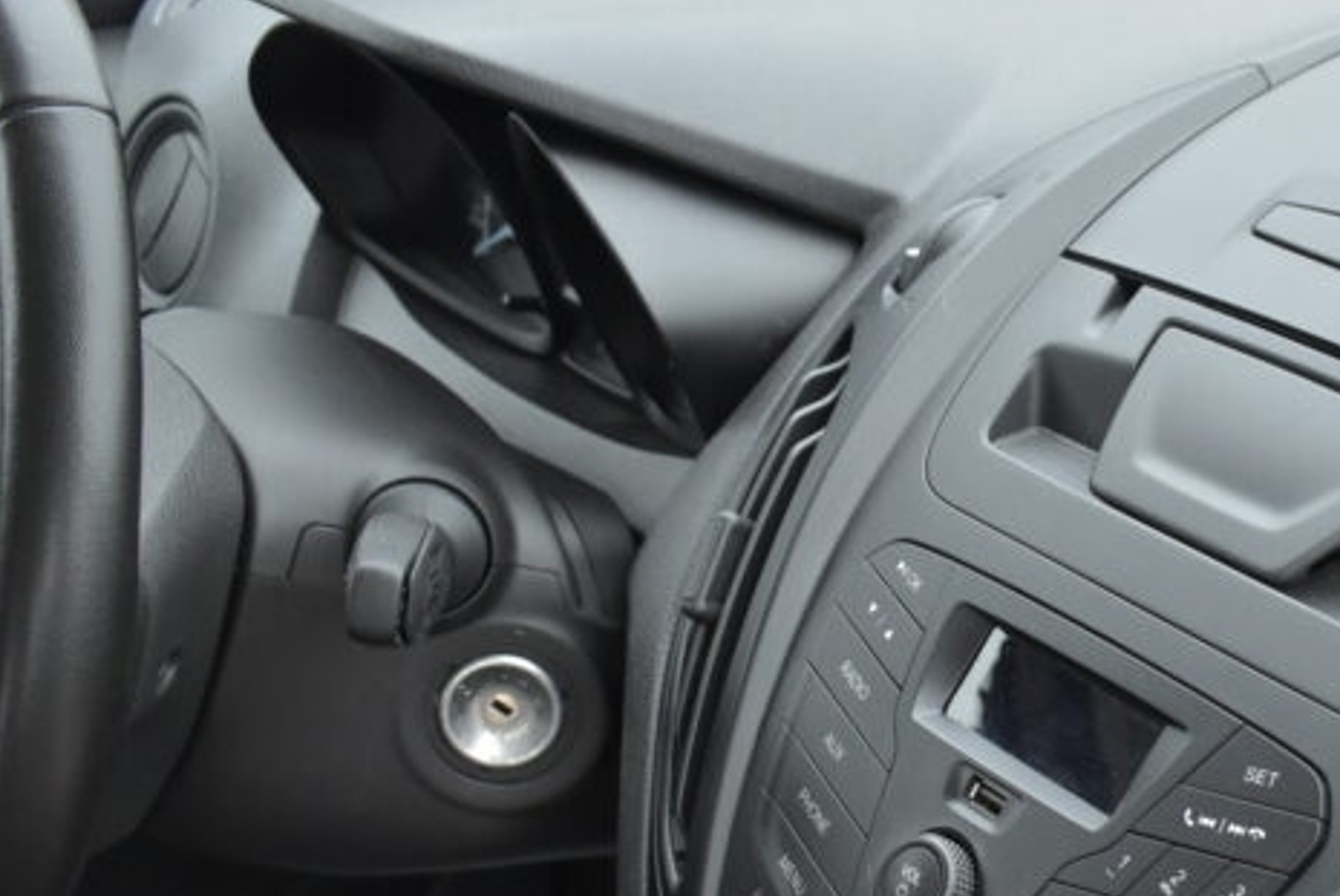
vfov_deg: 20.5
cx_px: 1311
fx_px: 2459
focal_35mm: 66
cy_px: 674
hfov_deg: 28.7
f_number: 3.5
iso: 1600
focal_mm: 20
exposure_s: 1/1250
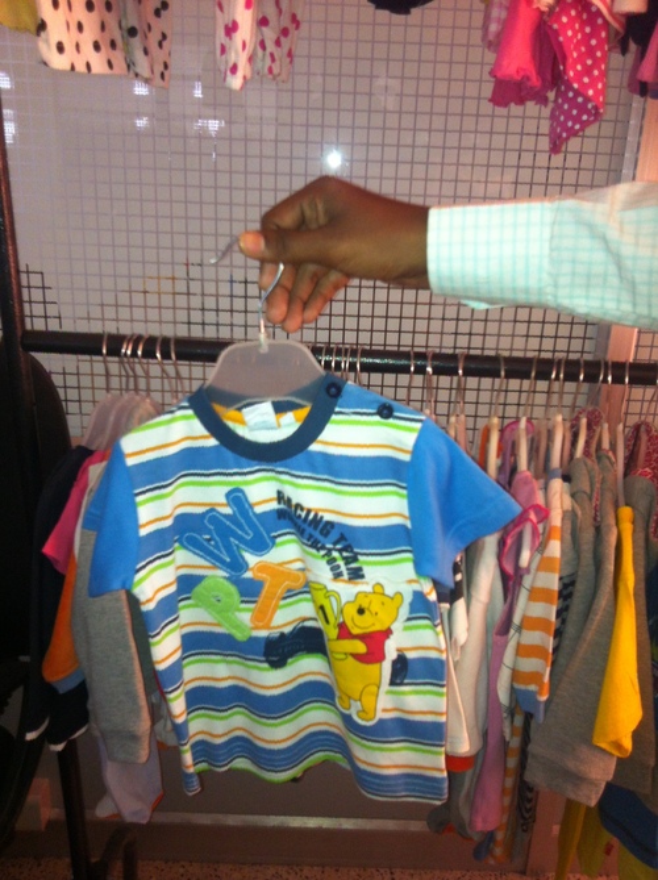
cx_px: 329
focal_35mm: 35
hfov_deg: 40.6
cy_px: 440
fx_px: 889
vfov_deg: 52.7
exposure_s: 1/17
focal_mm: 3.85
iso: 100
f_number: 2.8
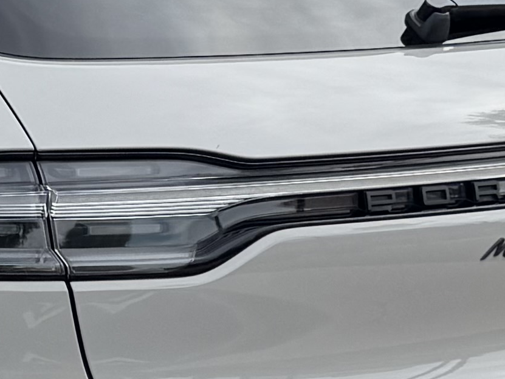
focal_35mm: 165
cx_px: -244
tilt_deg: -14.5
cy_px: 391
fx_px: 2407
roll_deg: +1.0
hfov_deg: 11.5
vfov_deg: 8.9
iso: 80
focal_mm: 6.76
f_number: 1.78
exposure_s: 1/1818
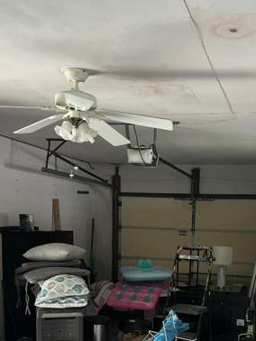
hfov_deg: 32.4
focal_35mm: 44
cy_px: 285
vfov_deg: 40.7
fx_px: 433
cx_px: 187
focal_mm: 5.7
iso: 320
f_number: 1.5
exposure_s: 1/60
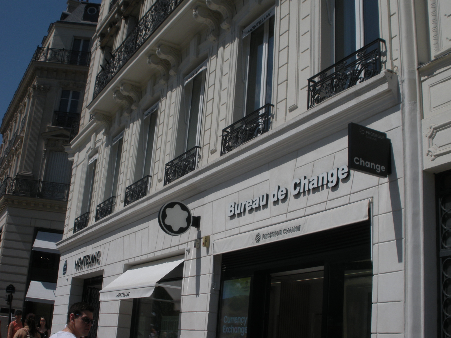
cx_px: 226
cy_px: 169
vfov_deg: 32.9
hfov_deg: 42.9
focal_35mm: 44
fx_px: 573
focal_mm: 7.7
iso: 64
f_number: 6.4
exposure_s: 1/761
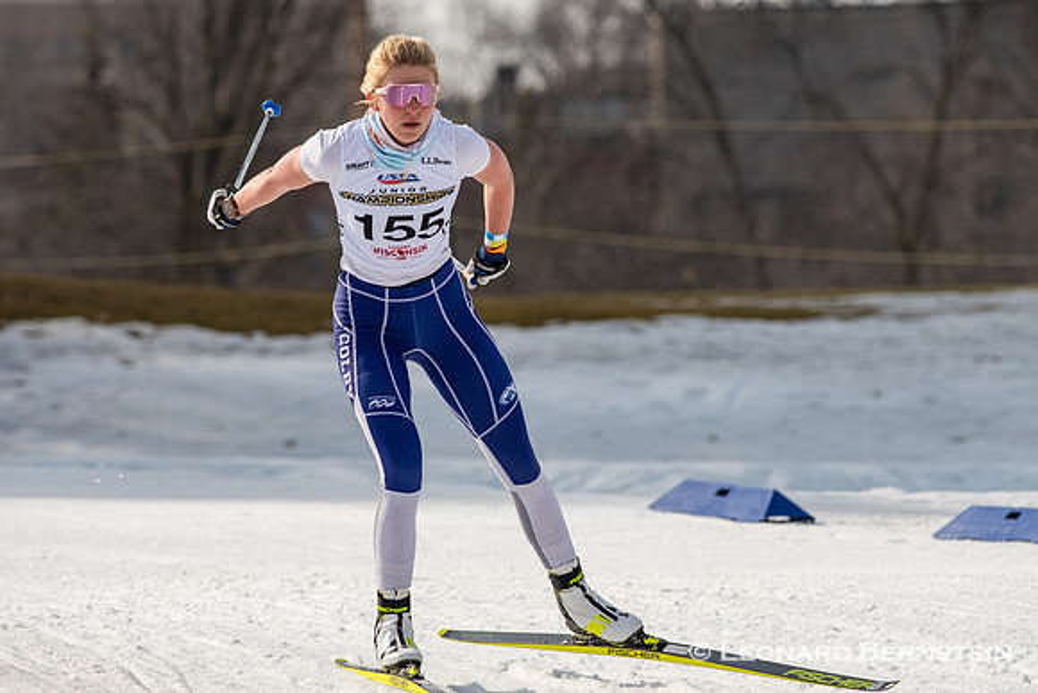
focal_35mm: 450
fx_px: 12977
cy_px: 346
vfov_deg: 3.1
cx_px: 519
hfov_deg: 4.6
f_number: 6.3
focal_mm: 300
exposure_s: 1/2000
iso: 400
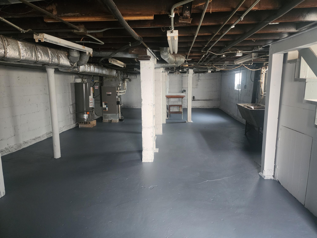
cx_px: 158
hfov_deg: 73.9
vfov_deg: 58.9
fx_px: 211
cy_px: 119
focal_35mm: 23
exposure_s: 1/24
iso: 500
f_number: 1.8
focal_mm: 6.4
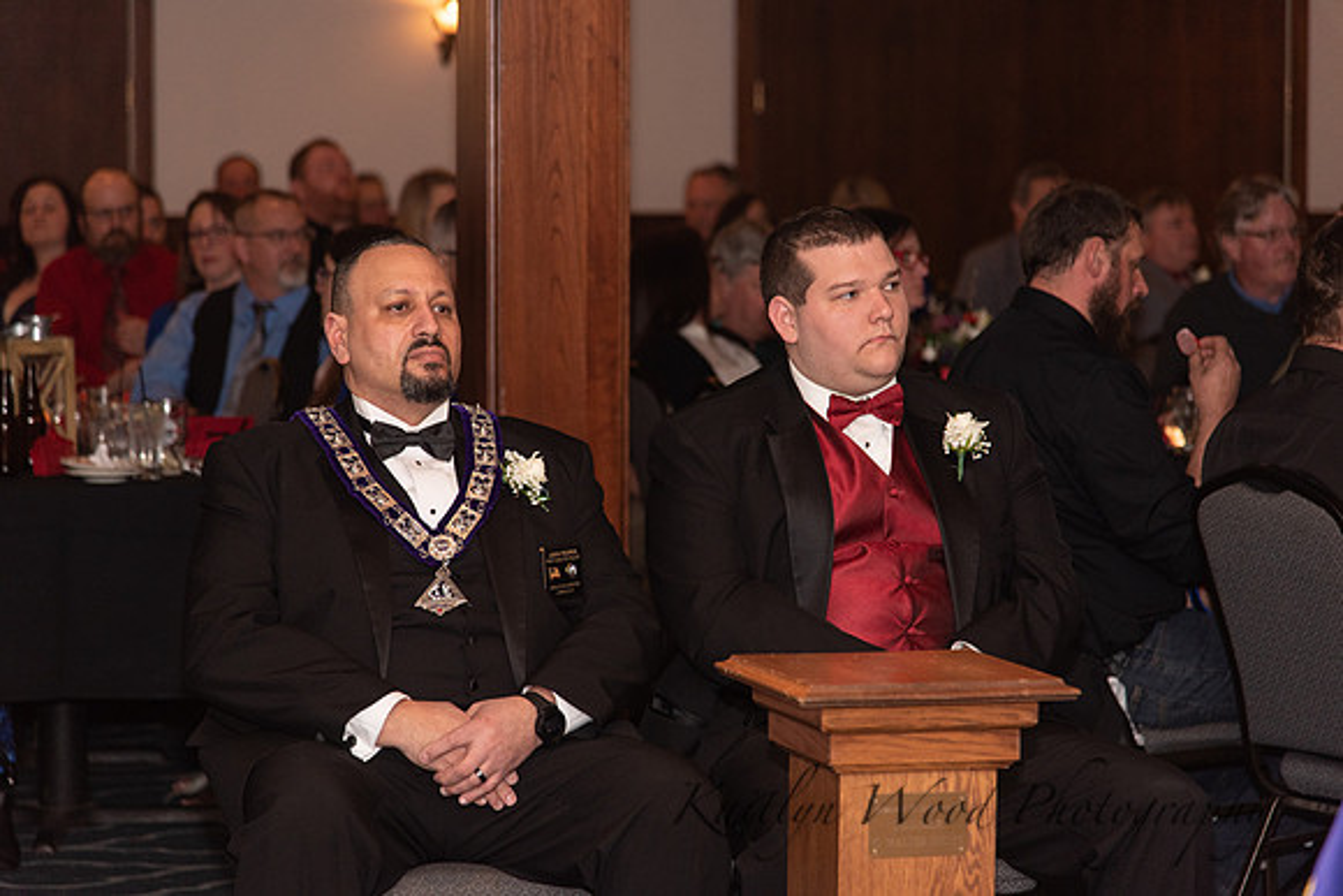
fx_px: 4478
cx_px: 672
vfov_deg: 11.4
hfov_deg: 17.1
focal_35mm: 120
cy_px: 448
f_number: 4
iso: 800
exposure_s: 1/200
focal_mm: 120
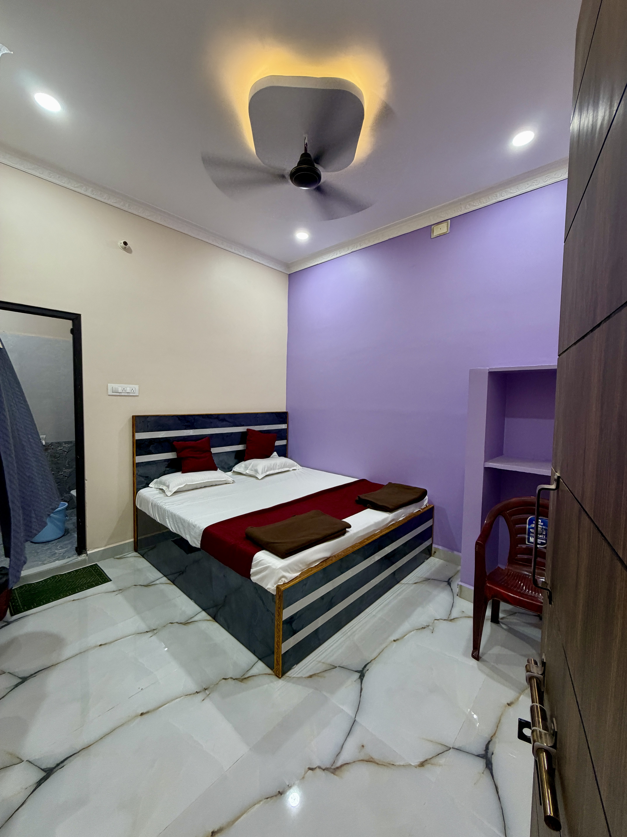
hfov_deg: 85.7
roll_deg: -0.2
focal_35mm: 14
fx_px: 338
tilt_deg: -3.0
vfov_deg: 102.1
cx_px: 314
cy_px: 418
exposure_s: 1/50
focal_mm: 2.22
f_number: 2.2
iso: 200
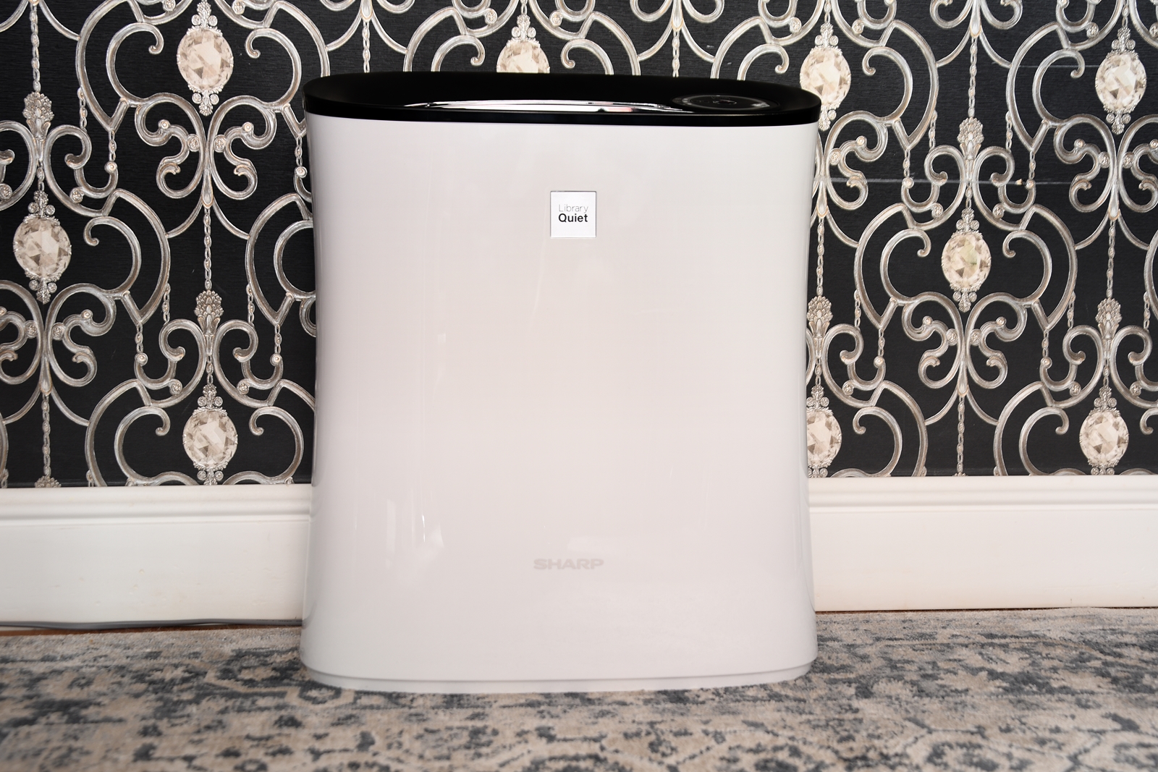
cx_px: 579
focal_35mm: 45
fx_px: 1448
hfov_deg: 43.6
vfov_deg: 29.9
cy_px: 386
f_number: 5
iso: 100
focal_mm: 30
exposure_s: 10
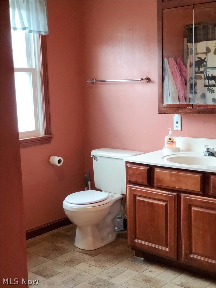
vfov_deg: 36.8
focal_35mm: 52
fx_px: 433
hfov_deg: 28.0
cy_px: 144
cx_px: 108
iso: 500
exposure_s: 1/59
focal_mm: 6
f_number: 2.1
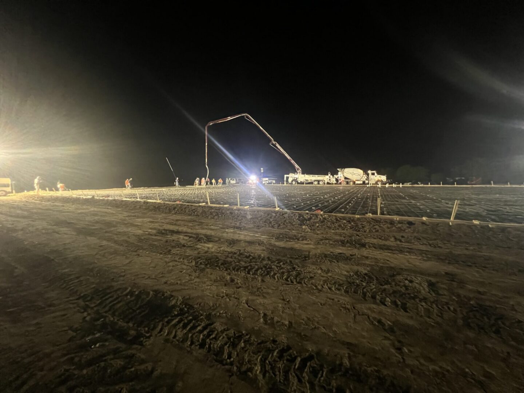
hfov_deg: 106.2
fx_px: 197
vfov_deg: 89.9
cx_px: 262
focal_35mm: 13
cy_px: 196
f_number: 1.8
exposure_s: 1/30
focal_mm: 1.57
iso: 1000
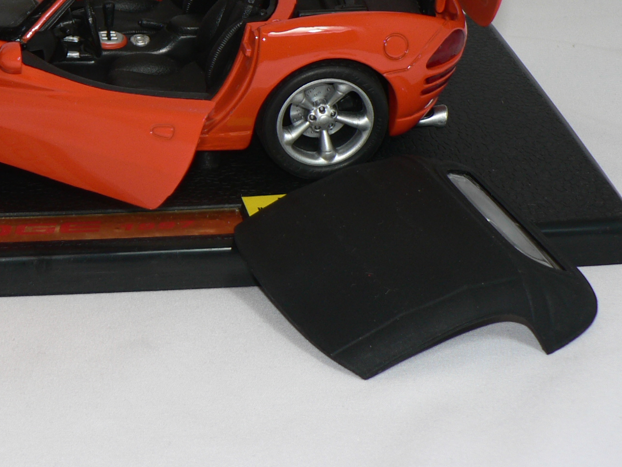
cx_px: 78
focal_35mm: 111
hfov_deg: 17.5
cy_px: 7
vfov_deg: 13.2
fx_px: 1995
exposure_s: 1/60
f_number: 2.8
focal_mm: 9.3
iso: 80
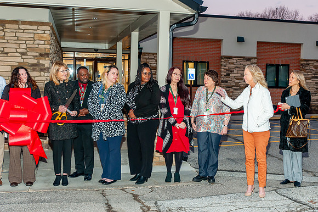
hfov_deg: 38.5
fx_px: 452
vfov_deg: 26.4
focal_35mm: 51
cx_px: 203
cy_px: 96
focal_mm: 40
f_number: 3.5
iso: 800
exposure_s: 1/160
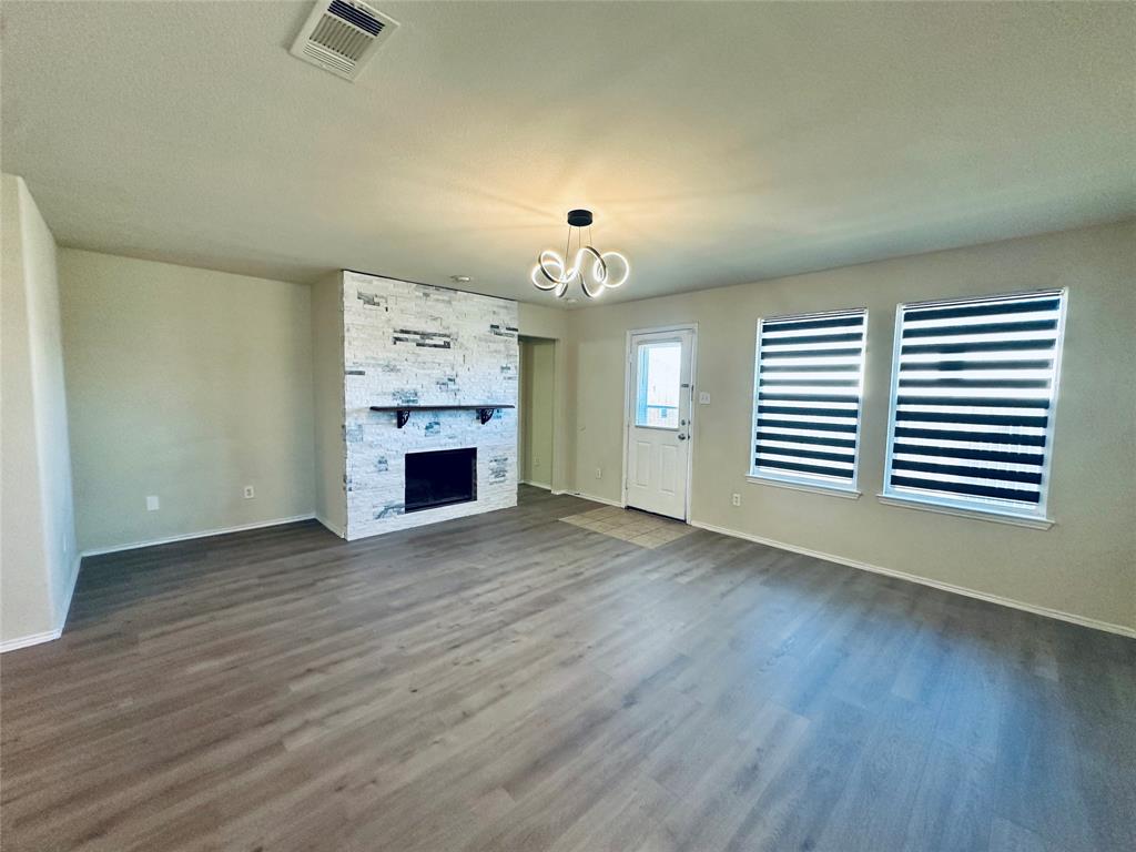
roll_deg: -1.7
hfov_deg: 102.1
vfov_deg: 85.7
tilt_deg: -3.5
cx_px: 568
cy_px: 426
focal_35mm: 14
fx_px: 459
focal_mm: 2.22
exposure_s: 1/120
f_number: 2.2
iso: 250
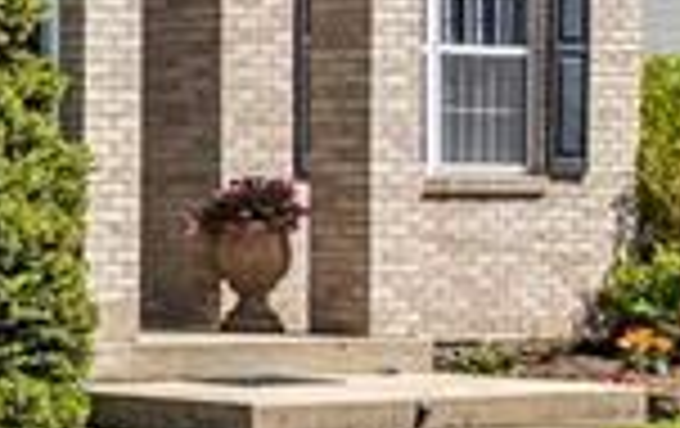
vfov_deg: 7.7
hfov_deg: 9.4
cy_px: 194
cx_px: -1421
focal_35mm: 172
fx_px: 3193
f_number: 2.8
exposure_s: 1/40
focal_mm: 12.3
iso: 100
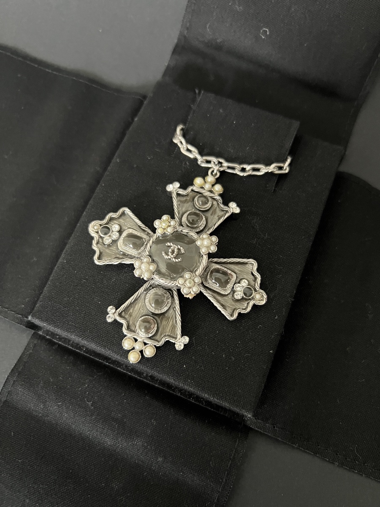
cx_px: 190
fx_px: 381
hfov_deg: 53.1
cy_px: 254
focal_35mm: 26
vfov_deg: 67.3
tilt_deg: -68.1
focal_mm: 5.7
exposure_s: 1/37
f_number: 1.5
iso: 640
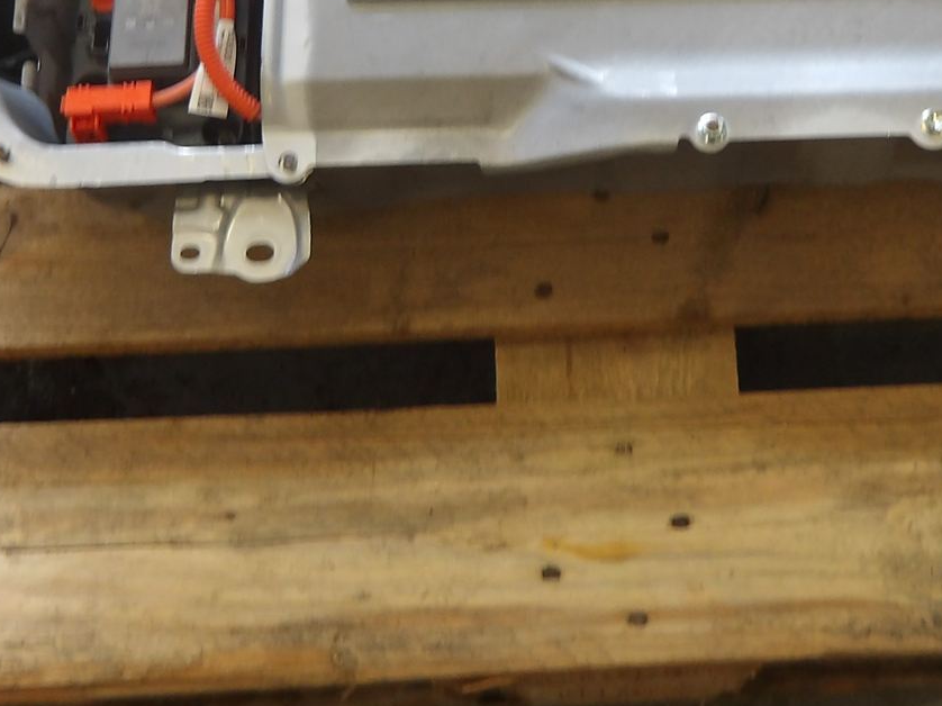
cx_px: 579
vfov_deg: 21.3
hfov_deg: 29.3
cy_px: -36
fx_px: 1796
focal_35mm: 66
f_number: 3
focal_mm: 4.9
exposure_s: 1/60
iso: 134
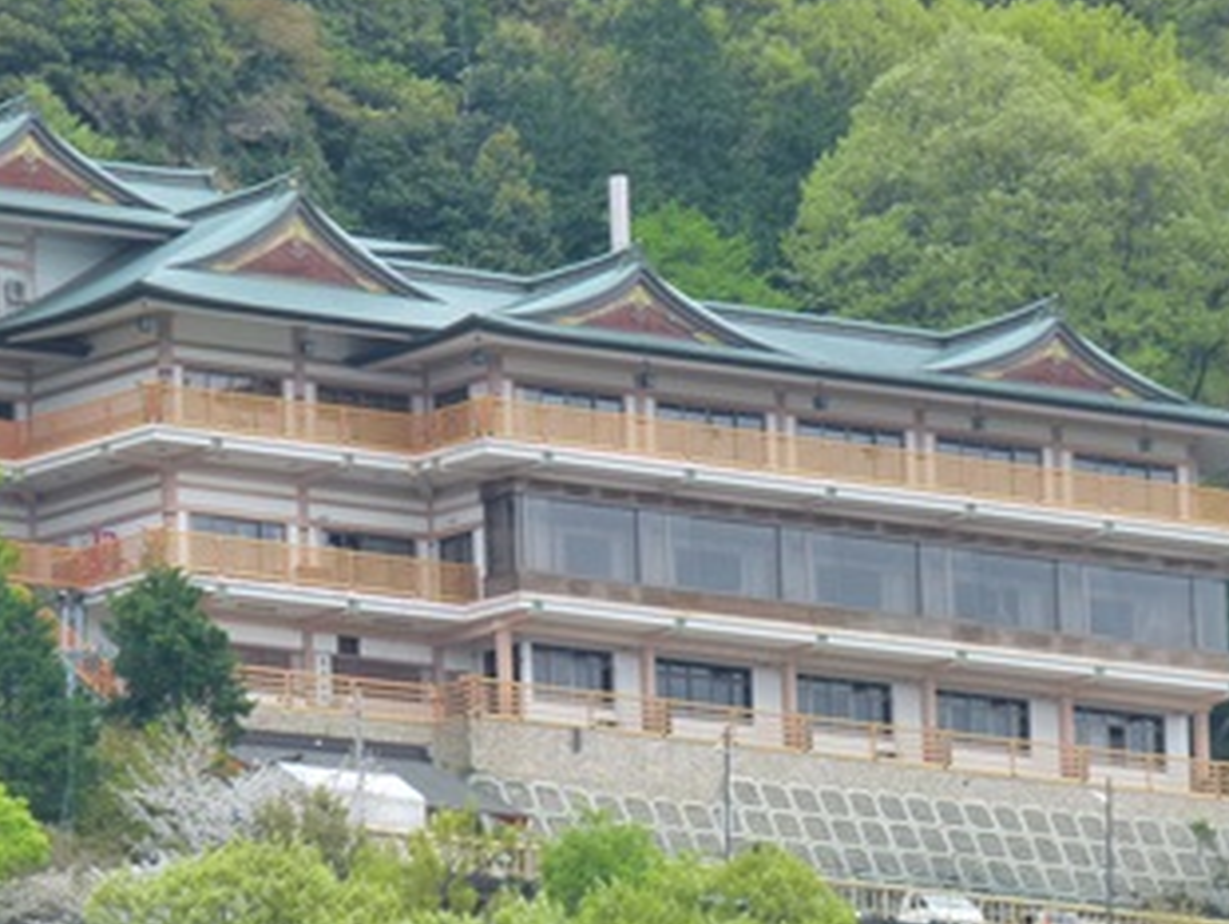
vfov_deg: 3.0
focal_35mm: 500
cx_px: 559
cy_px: 468
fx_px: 17766
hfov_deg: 4.0
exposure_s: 1/125
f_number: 4.1
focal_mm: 58.2
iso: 160
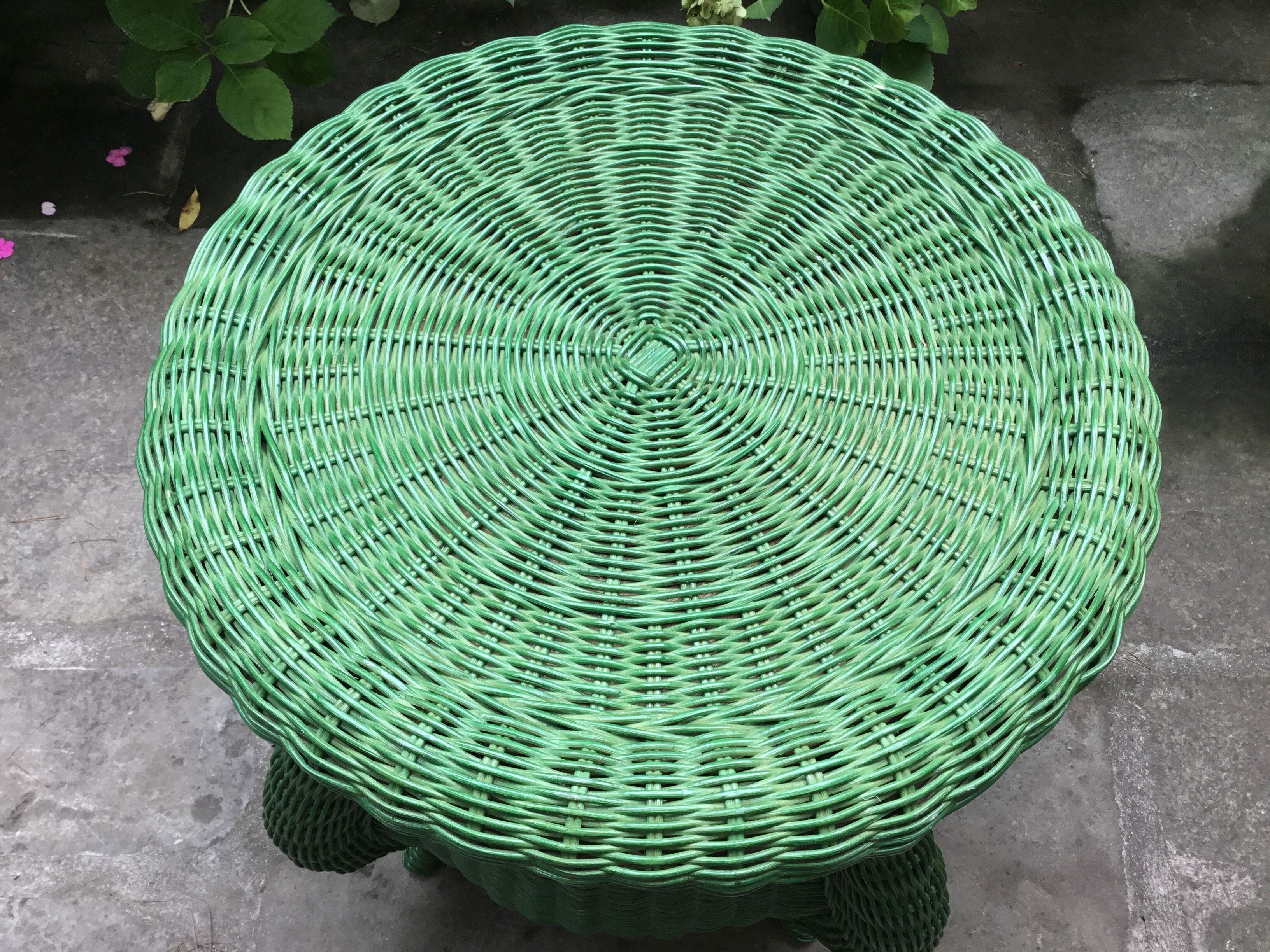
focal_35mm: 31
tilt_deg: -58.5
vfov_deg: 45.4
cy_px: 476
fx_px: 1137
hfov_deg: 58.4
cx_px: 635
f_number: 2.4
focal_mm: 3.3
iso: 32
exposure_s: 1/100
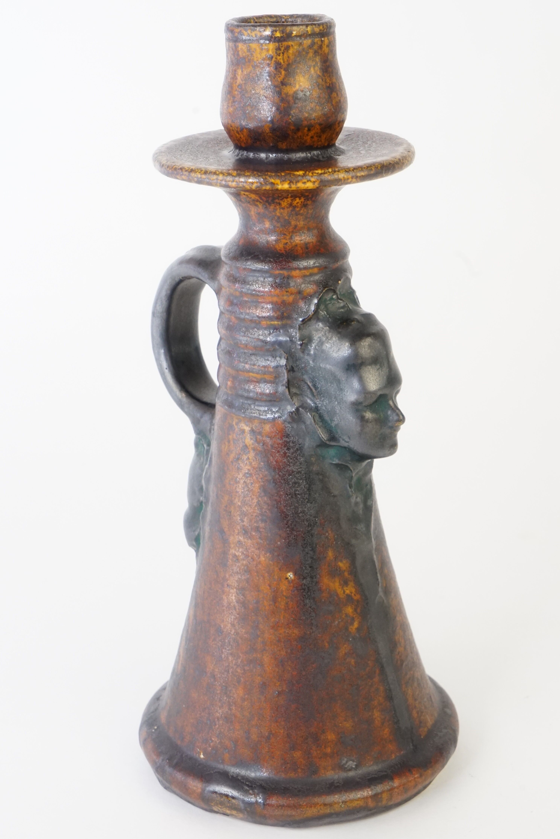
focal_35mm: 51
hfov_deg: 26.5
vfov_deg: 38.9
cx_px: 280
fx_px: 1190
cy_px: 420
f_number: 14
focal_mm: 51
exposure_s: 1/100
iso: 1600
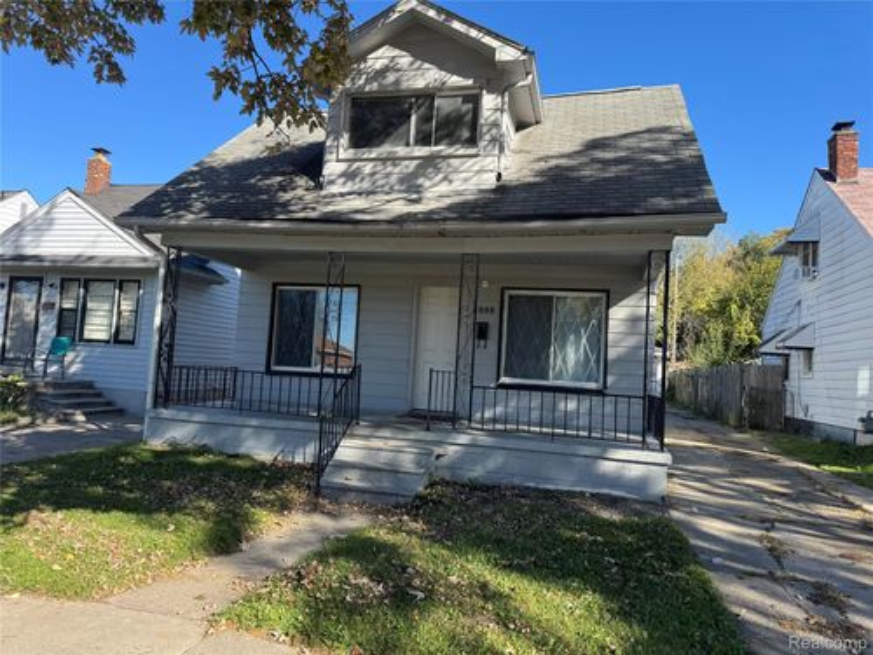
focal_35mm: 24
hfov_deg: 71.6
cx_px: 436
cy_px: 328
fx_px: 605
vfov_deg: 56.8
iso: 80
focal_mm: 6.76
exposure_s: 1/1366
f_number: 1.78
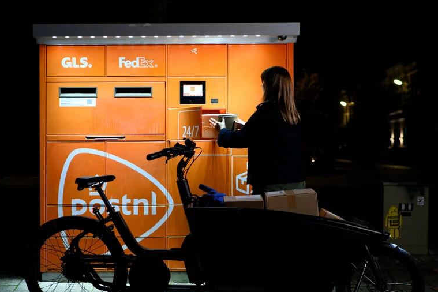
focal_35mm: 59
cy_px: 153
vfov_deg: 23.0
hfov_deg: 33.8
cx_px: 167
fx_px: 718
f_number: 2.2
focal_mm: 35
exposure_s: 1/320
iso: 1600
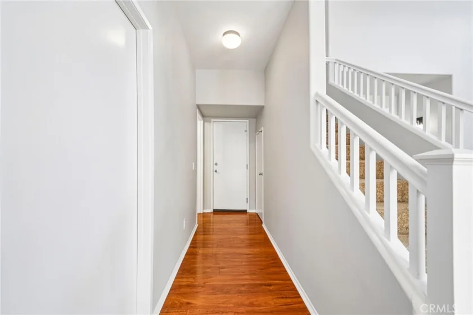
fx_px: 184
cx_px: 236
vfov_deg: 81.2
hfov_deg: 104.3
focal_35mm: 14
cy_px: 158
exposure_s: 1/25
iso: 400
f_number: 8
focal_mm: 14
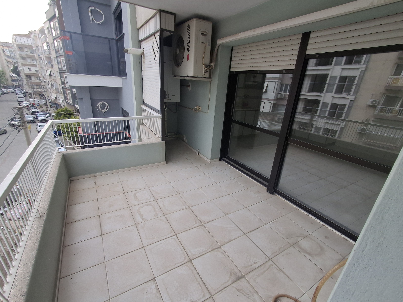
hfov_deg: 94.5
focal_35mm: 16
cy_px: 151
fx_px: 186
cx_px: 202
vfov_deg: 78.1
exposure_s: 1/119
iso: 40
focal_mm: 1.64
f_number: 2.2
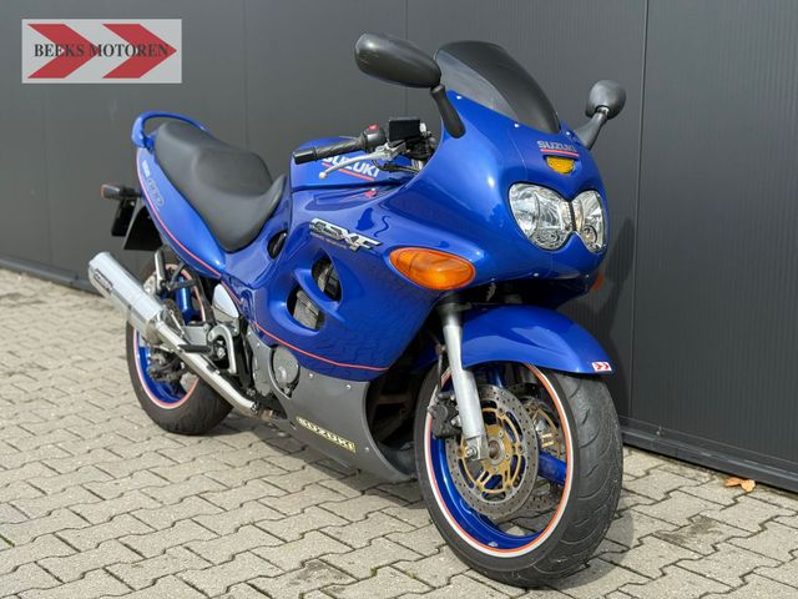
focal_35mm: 48
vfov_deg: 30.3
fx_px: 1107
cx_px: 399
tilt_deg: -9.2
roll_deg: -0.5
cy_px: 300
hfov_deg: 39.7
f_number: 1.78
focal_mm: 6.76
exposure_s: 1/1678
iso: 100
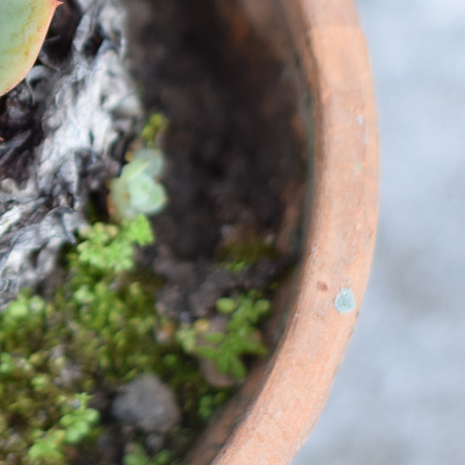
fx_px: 3161
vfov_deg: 8.4
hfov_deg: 8.2
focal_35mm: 208
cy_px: 11
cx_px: -216
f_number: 3.2
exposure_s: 1/200
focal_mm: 50
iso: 100
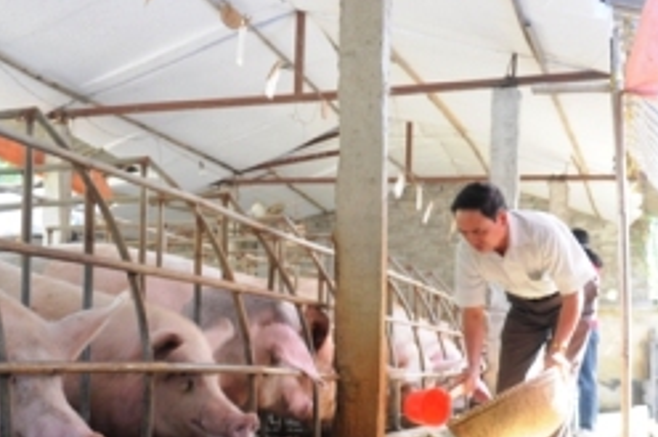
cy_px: 334
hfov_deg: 30.5
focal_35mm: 65
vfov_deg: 20.7
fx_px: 1187
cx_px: 164
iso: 320
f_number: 3.8
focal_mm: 24
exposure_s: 1/50
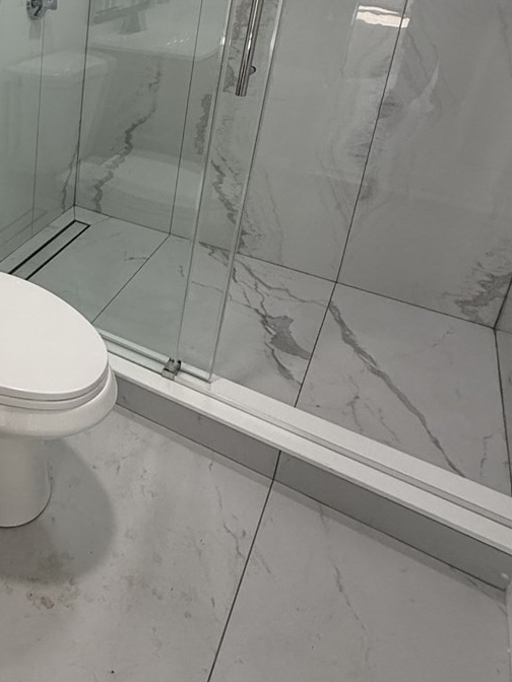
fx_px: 631
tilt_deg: -19.5
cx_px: -60
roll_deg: +0.4
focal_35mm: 32
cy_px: 135
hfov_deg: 36.8
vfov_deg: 53.0
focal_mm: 2.22
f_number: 2.2
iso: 160
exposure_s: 1/120
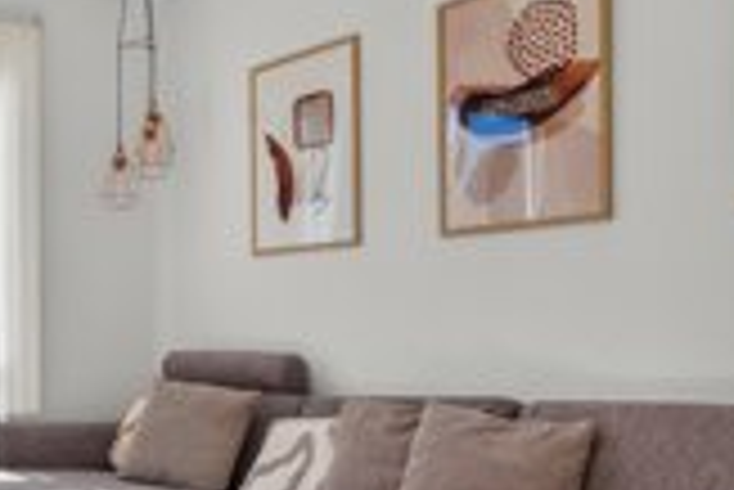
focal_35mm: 49
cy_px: 432
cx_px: -63
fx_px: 1000
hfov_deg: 35.0
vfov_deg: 26.7
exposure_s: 1/80
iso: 400
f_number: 8
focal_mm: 20
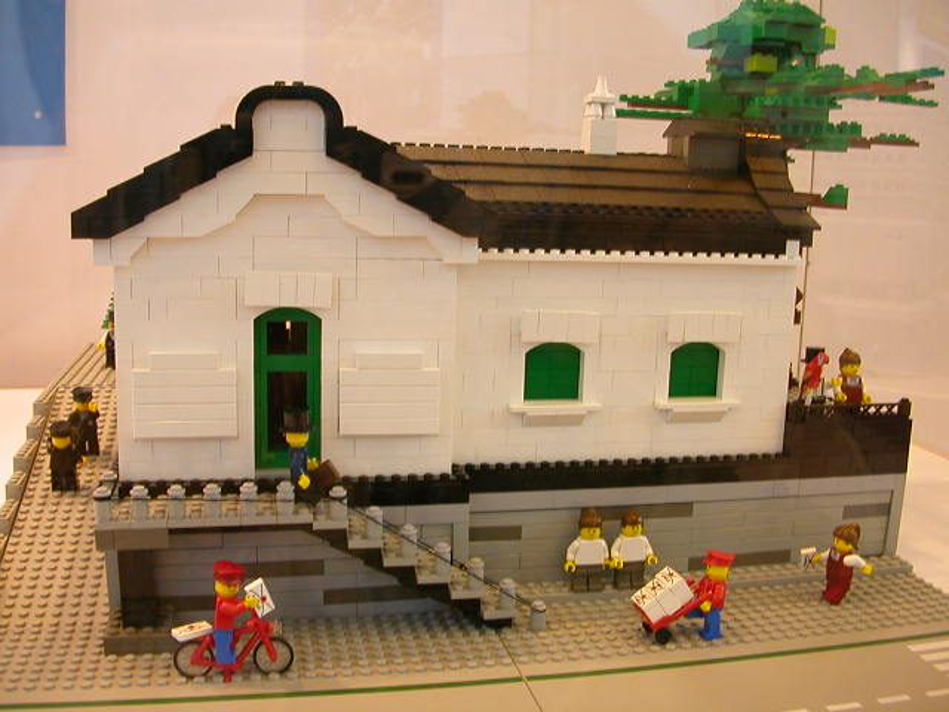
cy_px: 356
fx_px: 1014
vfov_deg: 38.7
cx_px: 474
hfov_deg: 50.1
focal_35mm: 37
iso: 100
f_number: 2.7
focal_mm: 5.6
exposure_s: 1/22.6
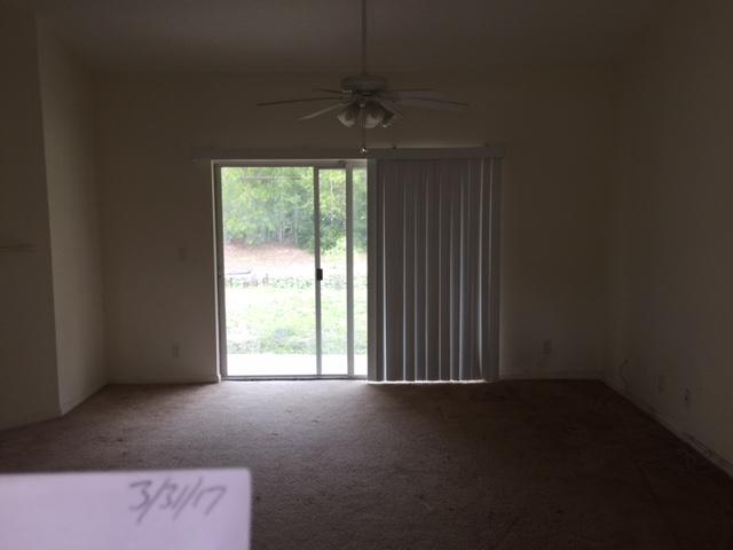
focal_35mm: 29
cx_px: 366
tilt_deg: -6.4
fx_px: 614
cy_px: 275
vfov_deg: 48.2
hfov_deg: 61.7
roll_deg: +2.0
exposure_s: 1/40
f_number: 2.2
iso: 32
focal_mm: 4.15
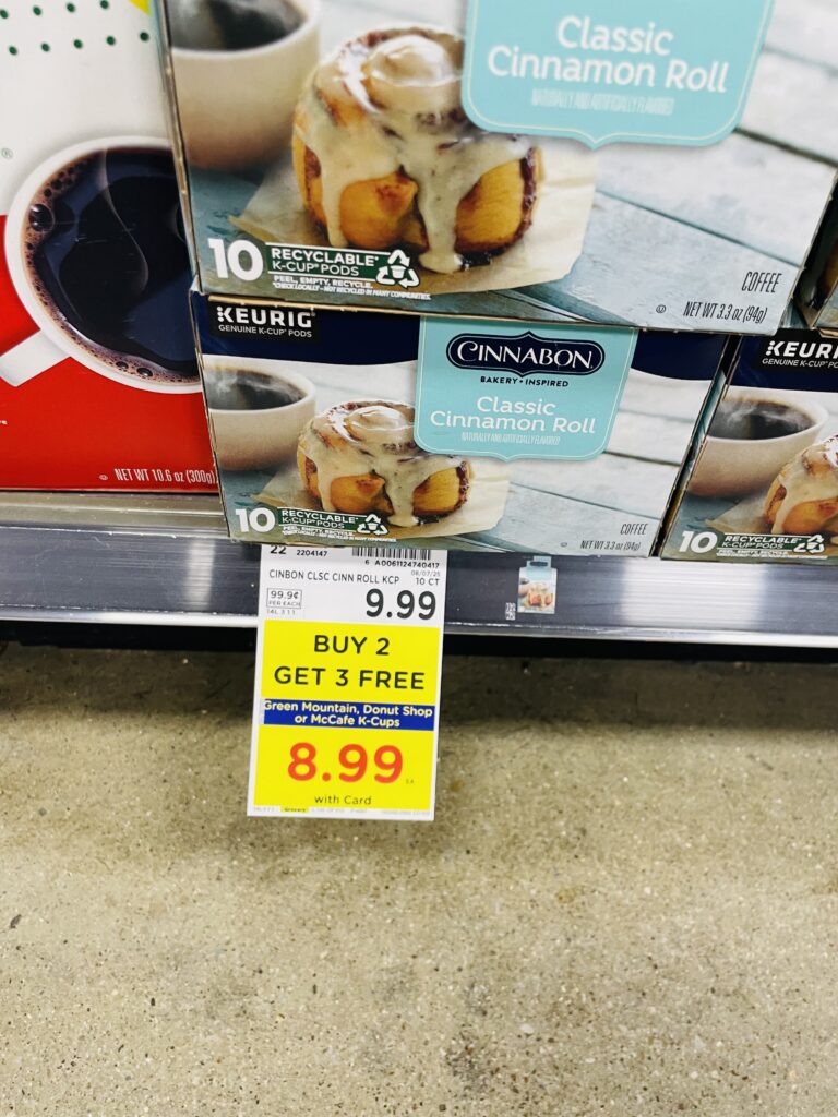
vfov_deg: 67.3
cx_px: 419
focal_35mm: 26
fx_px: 839
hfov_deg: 53.1
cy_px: 558
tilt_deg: -51.1
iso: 125
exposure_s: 1/60
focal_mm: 4.2
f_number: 1.6
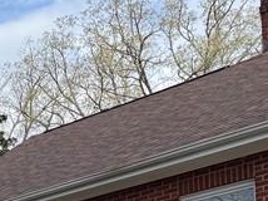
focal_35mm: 115
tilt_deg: +4.9
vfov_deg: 11.6
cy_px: 397
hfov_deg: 13.9
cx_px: -301
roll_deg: -0.6
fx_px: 889
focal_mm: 6.76
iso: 80
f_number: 1.78
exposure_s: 1/2703
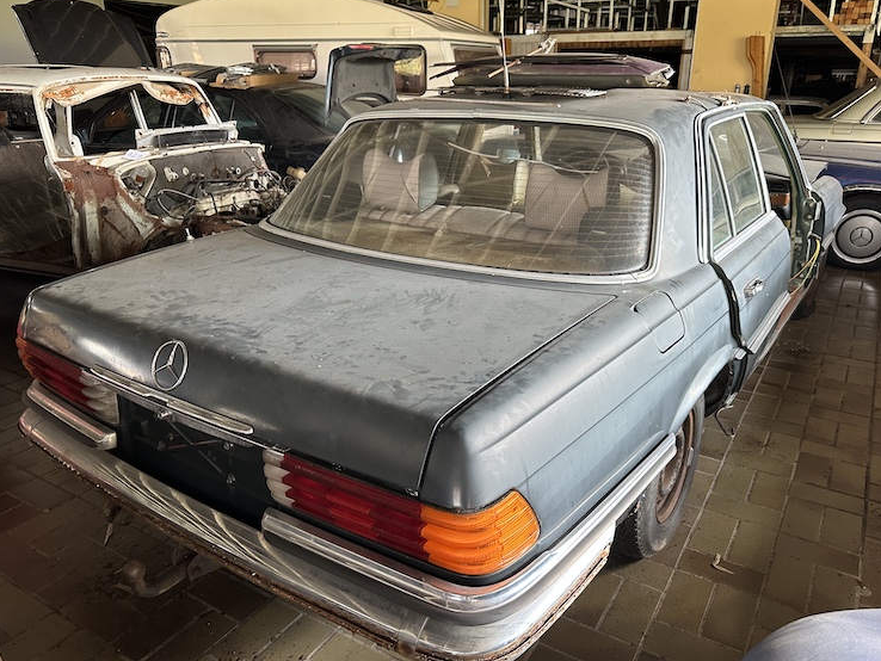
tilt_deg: -22.4
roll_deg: +0.2
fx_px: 662
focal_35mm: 26
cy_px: 341
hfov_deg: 67.3
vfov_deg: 53.1
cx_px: 456
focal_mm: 6.86
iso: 200
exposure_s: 1/121
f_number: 1.78
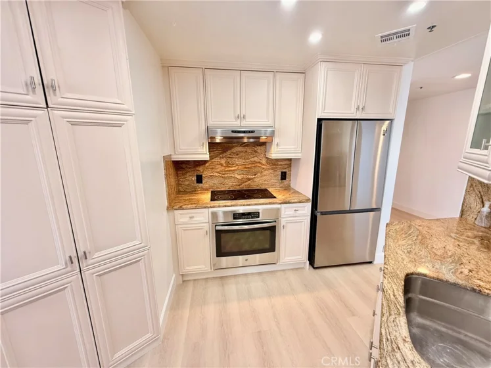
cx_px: 246
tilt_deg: -11.7
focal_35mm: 14
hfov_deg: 102.1
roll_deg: +0.3
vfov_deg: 85.7
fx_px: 199
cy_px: 184
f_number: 2.2
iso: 200
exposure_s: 1/60
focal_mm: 2.22
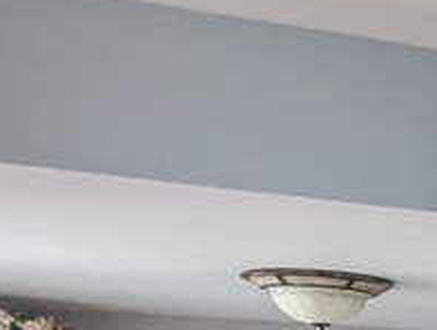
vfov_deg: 11.2
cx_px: 1324
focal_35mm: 117
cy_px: 714
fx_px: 1481
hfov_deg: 10.9
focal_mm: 2.35
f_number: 2.2
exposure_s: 1/23.9
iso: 50
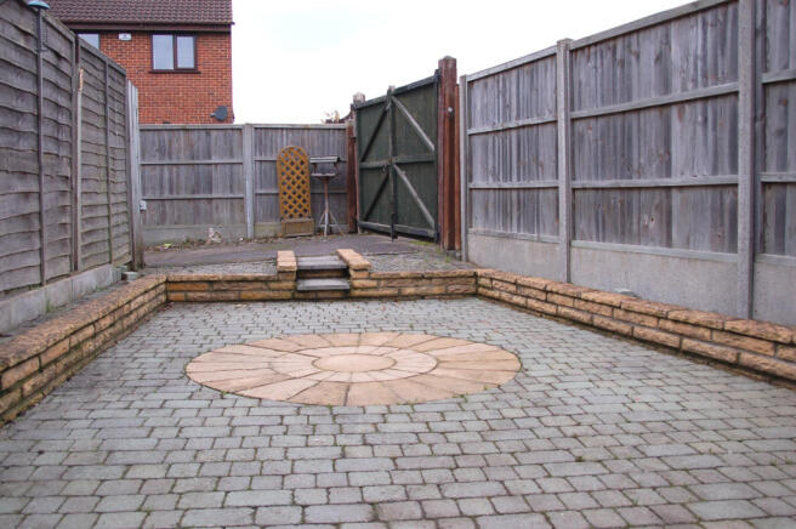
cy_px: 264
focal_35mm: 36
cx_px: 398
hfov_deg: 53.2
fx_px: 795
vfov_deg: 36.8
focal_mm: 24
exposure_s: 1/125
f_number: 5.6
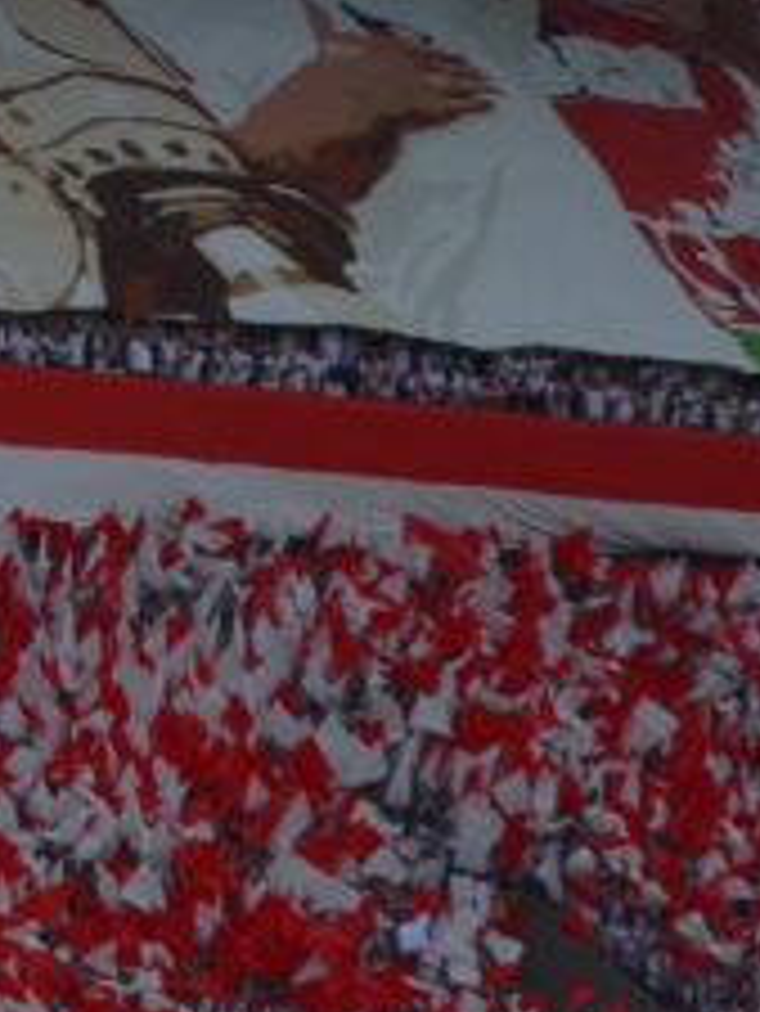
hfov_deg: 6.3
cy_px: -427
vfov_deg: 8.6
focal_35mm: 225
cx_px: -1169
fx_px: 6580
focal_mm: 22
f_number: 9
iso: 100
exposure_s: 1/320
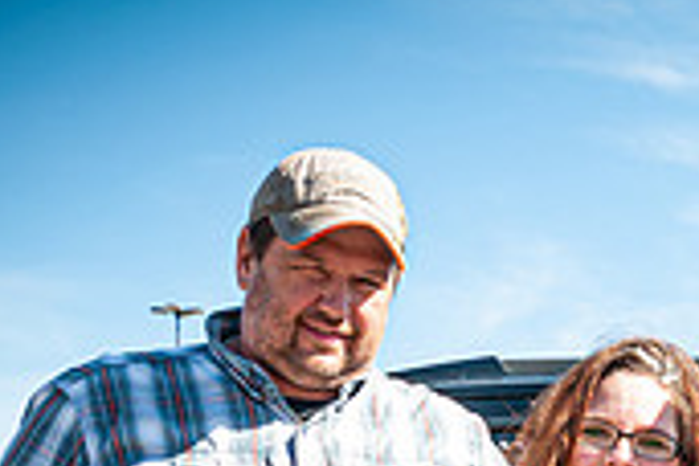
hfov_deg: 15.9
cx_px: 903
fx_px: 2369
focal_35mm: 122
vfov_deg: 10.7
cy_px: 762
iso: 200
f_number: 7.1
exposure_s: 1/200
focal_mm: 24
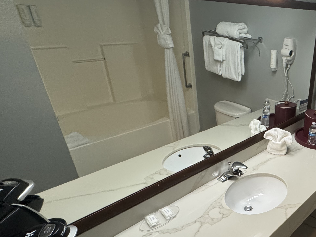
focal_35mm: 29
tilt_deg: -28.4
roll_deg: -7.4
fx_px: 265
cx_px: 299
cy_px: 146
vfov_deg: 47.9
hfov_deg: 52.2
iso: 400
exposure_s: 1/60
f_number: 2.2
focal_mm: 2.22
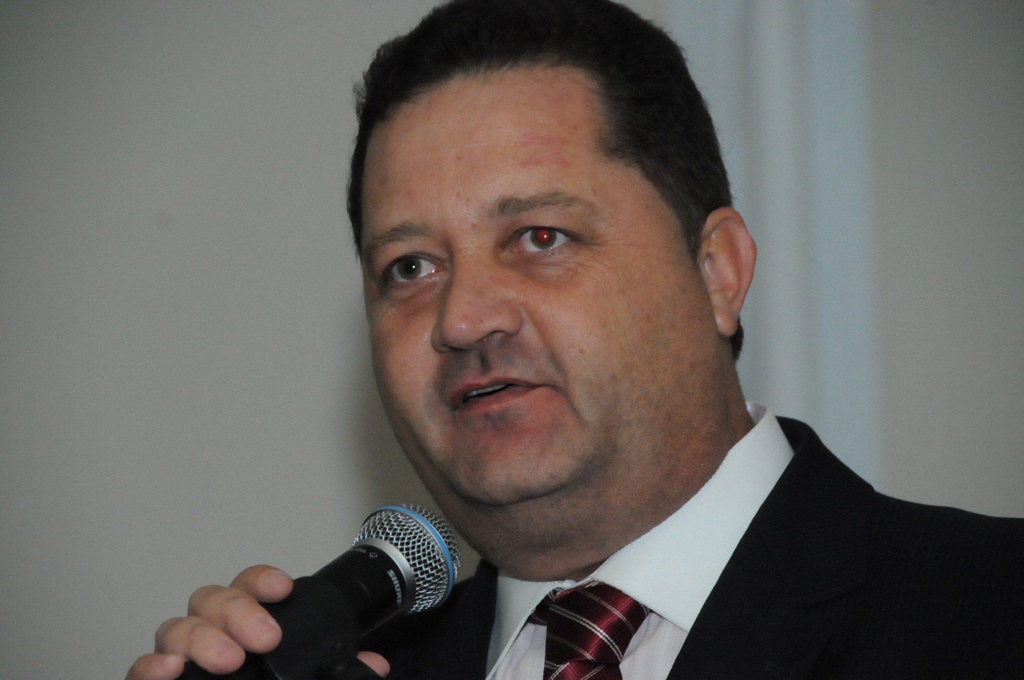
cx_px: 512
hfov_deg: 6.9
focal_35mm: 300
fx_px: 8523
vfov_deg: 4.6
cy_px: 340
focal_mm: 200
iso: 3200
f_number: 5.6
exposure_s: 1/160
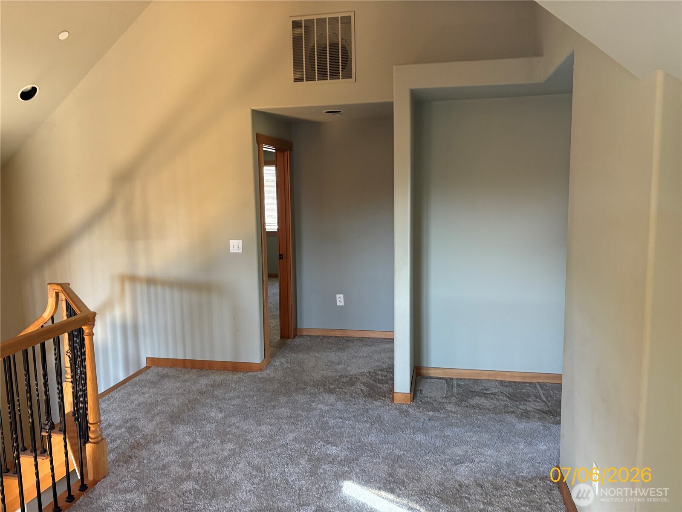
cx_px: 341
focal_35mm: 26
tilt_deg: -0.6
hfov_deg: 67.3
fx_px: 512
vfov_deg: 53.1
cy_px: 256
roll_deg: -0.9
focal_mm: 5.96
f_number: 1.6
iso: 200
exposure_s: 1/60
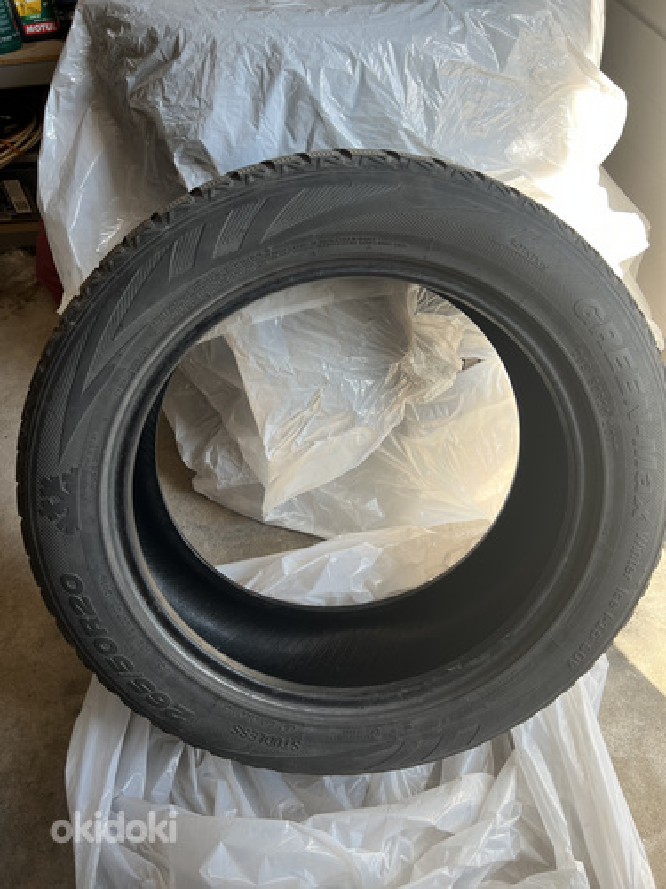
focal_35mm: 26
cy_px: 444
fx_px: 667
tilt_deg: -47.5
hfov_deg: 53.1
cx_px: 333
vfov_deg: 67.3
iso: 50
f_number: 1.5
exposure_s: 1/377
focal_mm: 5.7
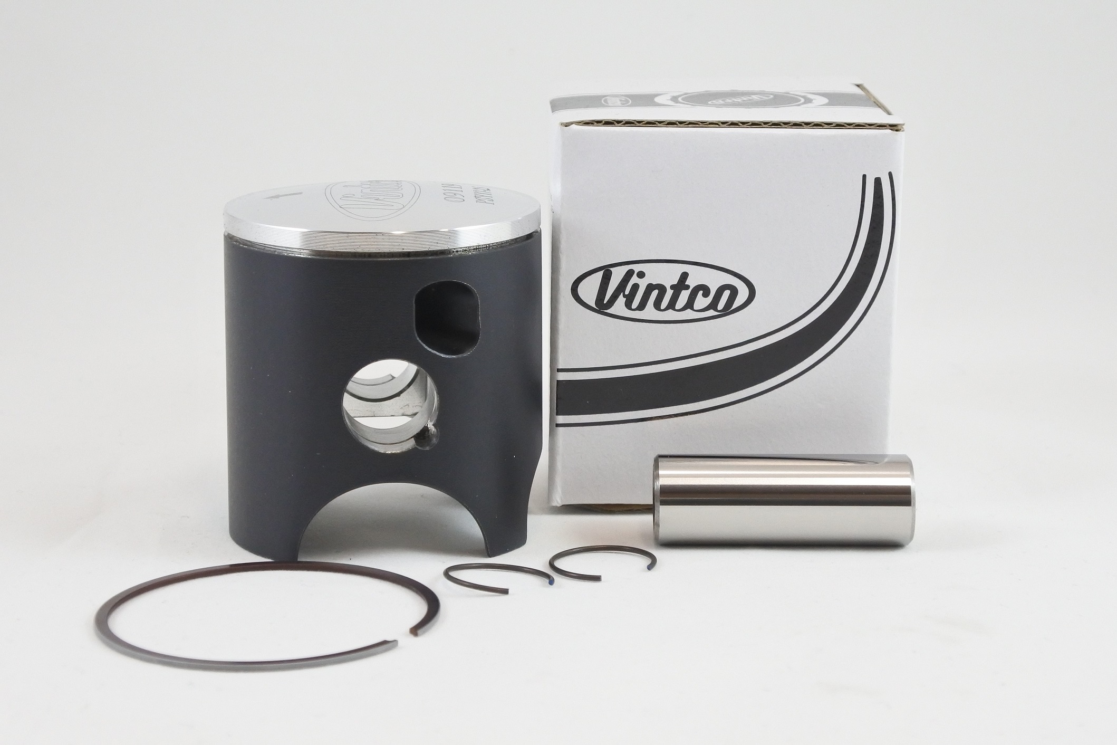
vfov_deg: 23.8
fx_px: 1768
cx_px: 558
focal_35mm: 57
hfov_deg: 35.1
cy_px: 372
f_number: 4.8
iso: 640
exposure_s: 1/125
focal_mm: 21.4
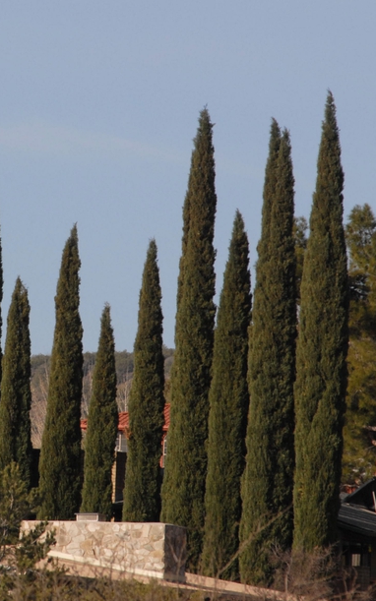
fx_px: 8409
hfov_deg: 2.6
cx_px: -1
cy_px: 278
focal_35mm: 513
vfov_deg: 4.1
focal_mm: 200
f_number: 11
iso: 400
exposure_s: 1/500
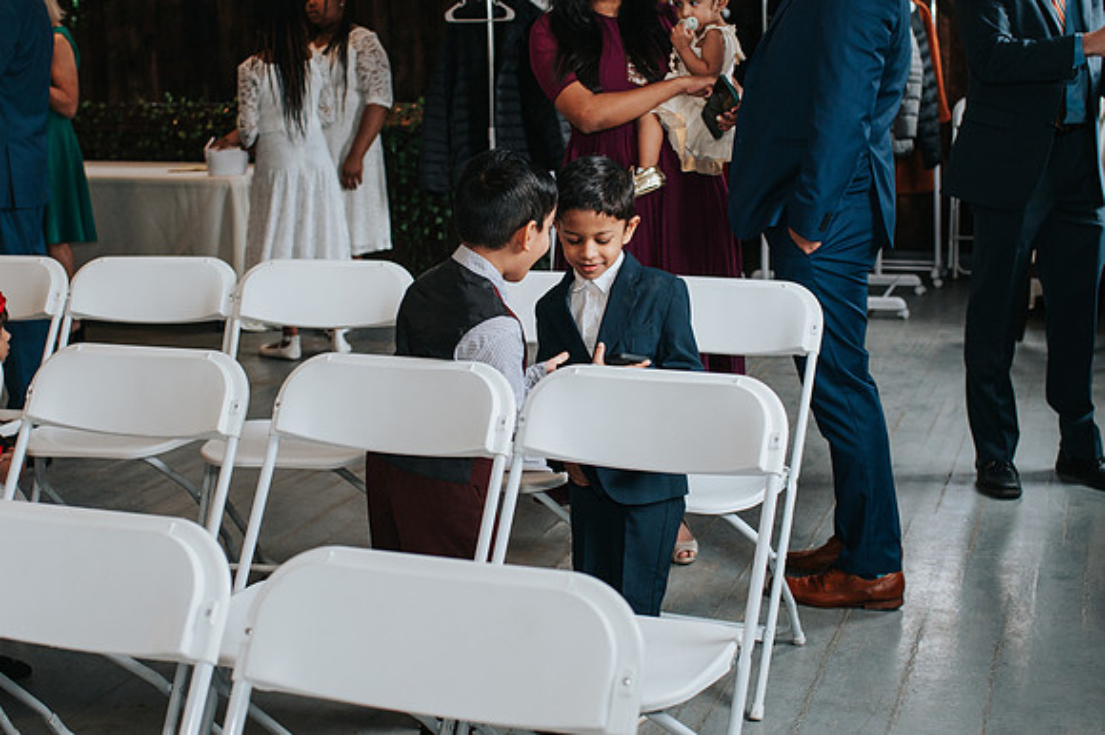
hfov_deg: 36.7
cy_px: 345
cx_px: 539
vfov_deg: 24.9
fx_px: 1664
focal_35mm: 54
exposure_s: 1/200
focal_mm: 35
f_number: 3.2
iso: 720
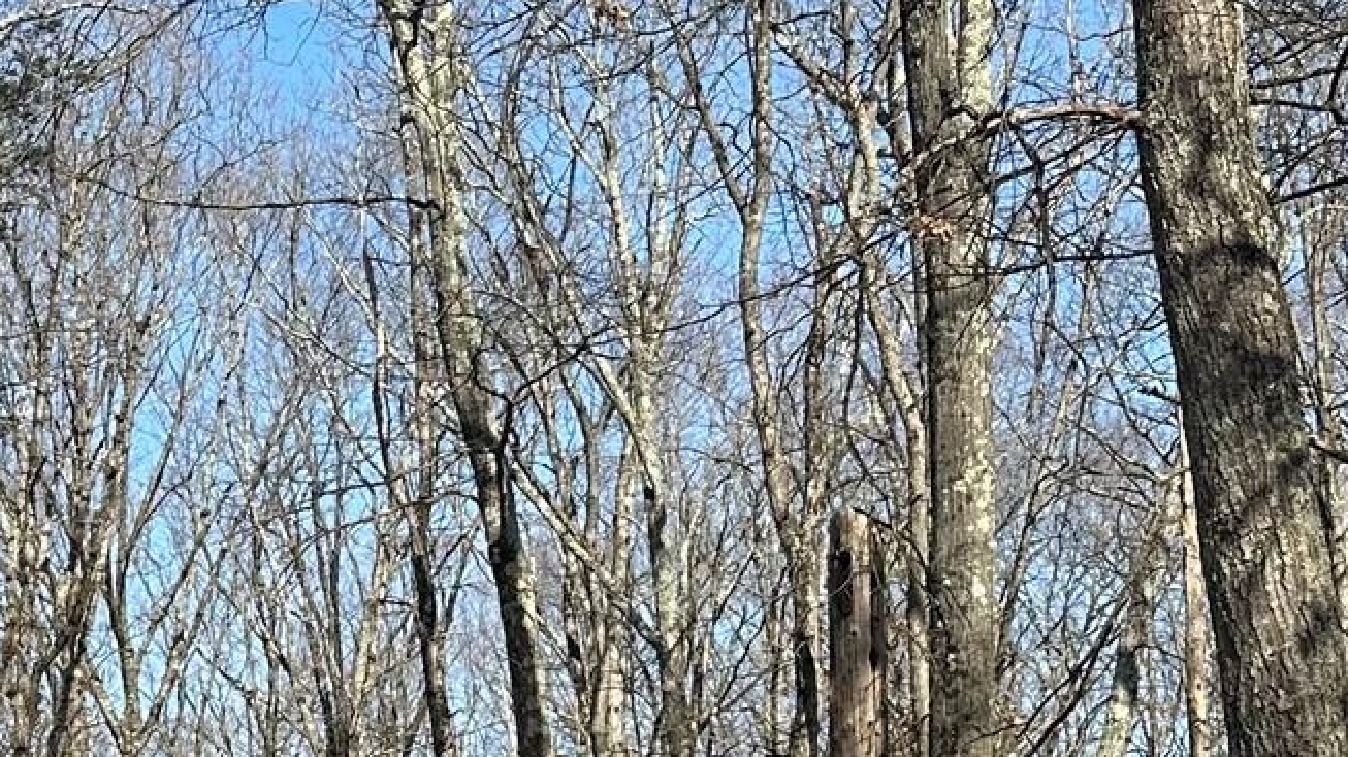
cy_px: 1056
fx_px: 2930
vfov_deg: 14.0
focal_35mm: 82
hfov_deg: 24.2
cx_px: -138
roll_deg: +1.8
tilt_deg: +0.1
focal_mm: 6.86
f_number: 1.78
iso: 80
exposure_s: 1/2809
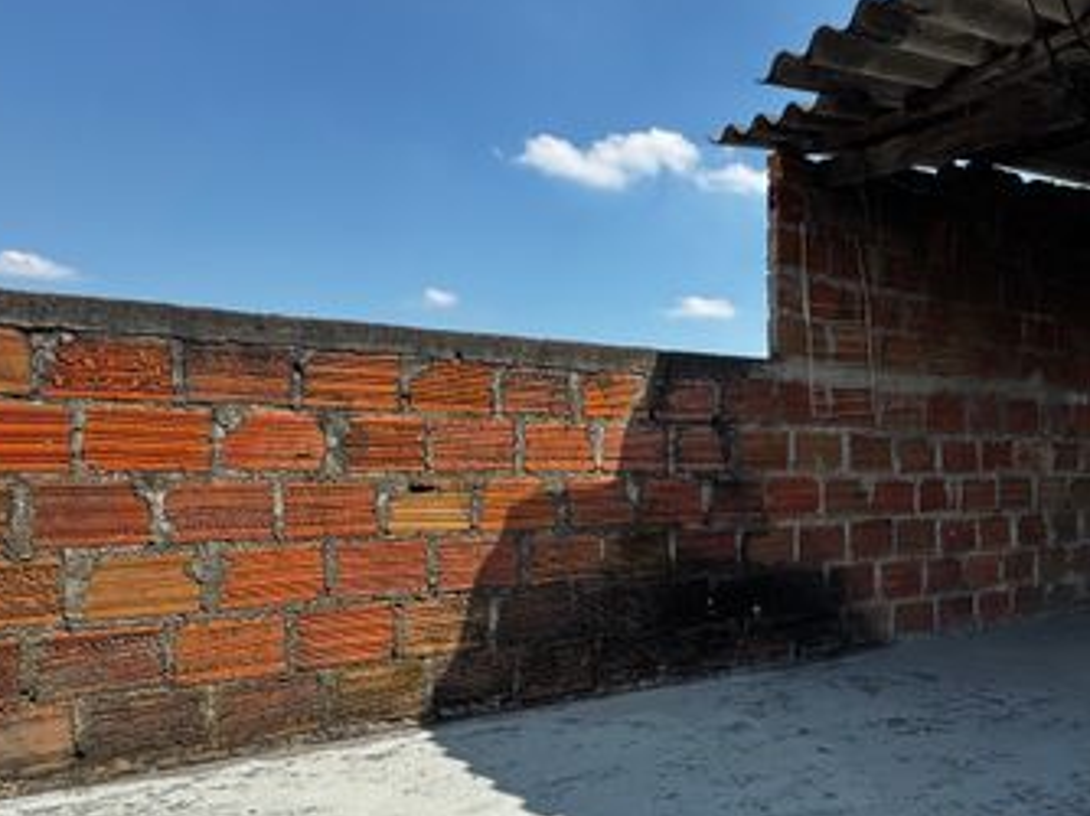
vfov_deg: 49.5
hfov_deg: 60.9
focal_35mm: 28
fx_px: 881
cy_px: 463
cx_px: 778
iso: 50
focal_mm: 2.22
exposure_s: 1/812
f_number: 2.2
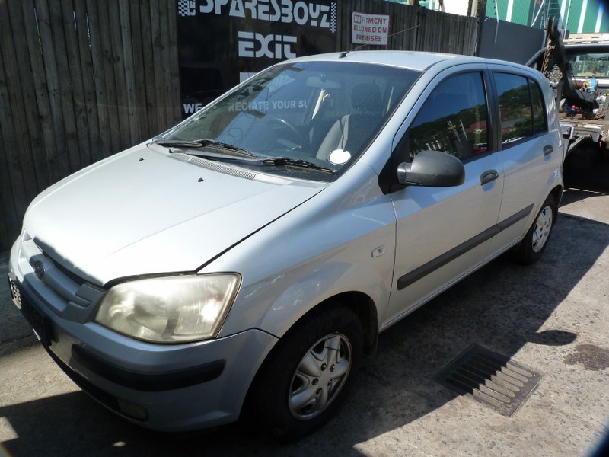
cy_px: 228
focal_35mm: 25
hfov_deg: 69.4
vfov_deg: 54.9
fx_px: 440
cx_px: 304
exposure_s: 1/250
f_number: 5
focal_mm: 4.5
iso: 125
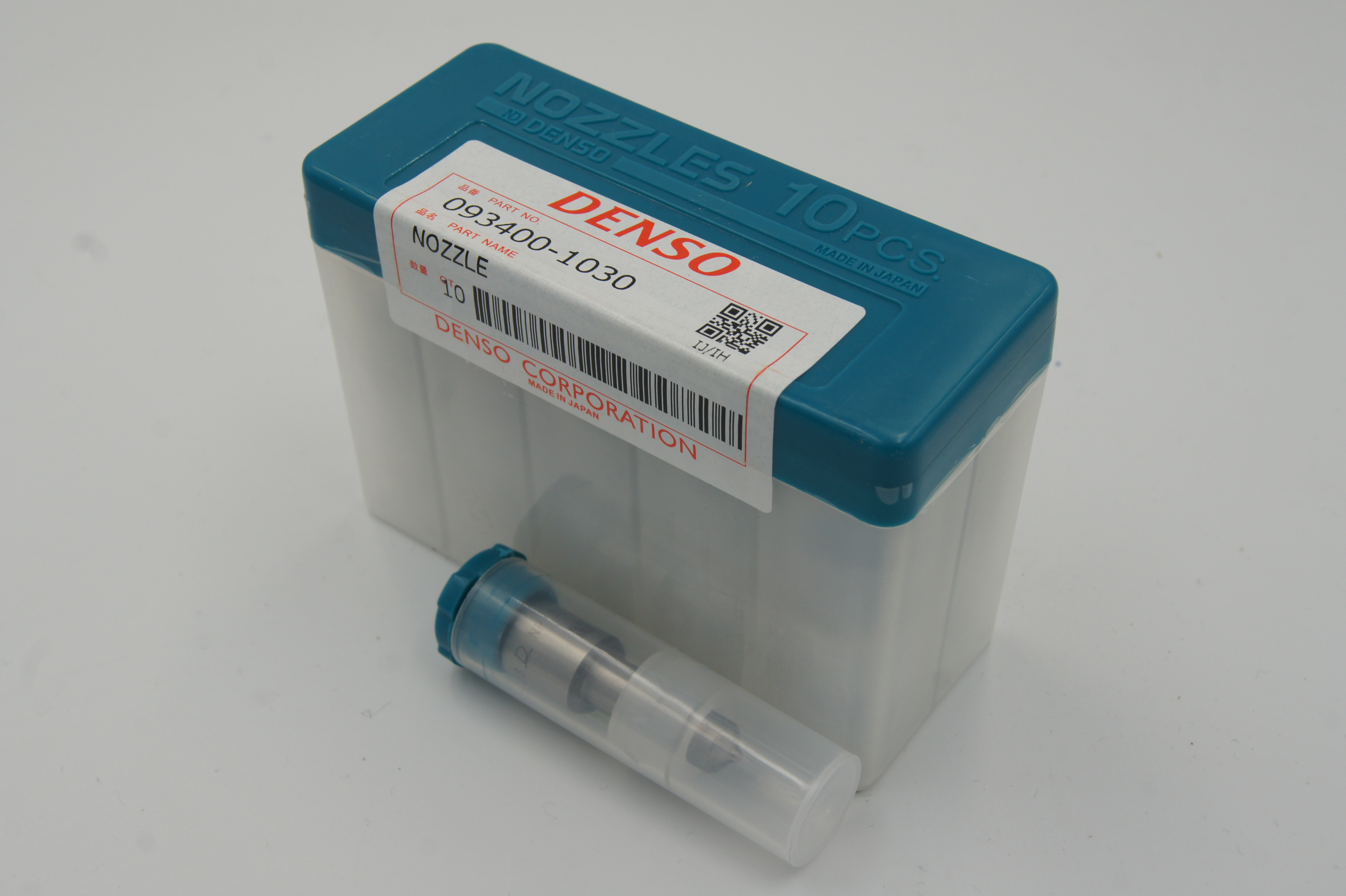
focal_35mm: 45
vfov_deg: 29.8
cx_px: 673
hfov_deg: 43.6
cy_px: 448
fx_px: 1681
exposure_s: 1/80
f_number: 10
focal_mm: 30
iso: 200
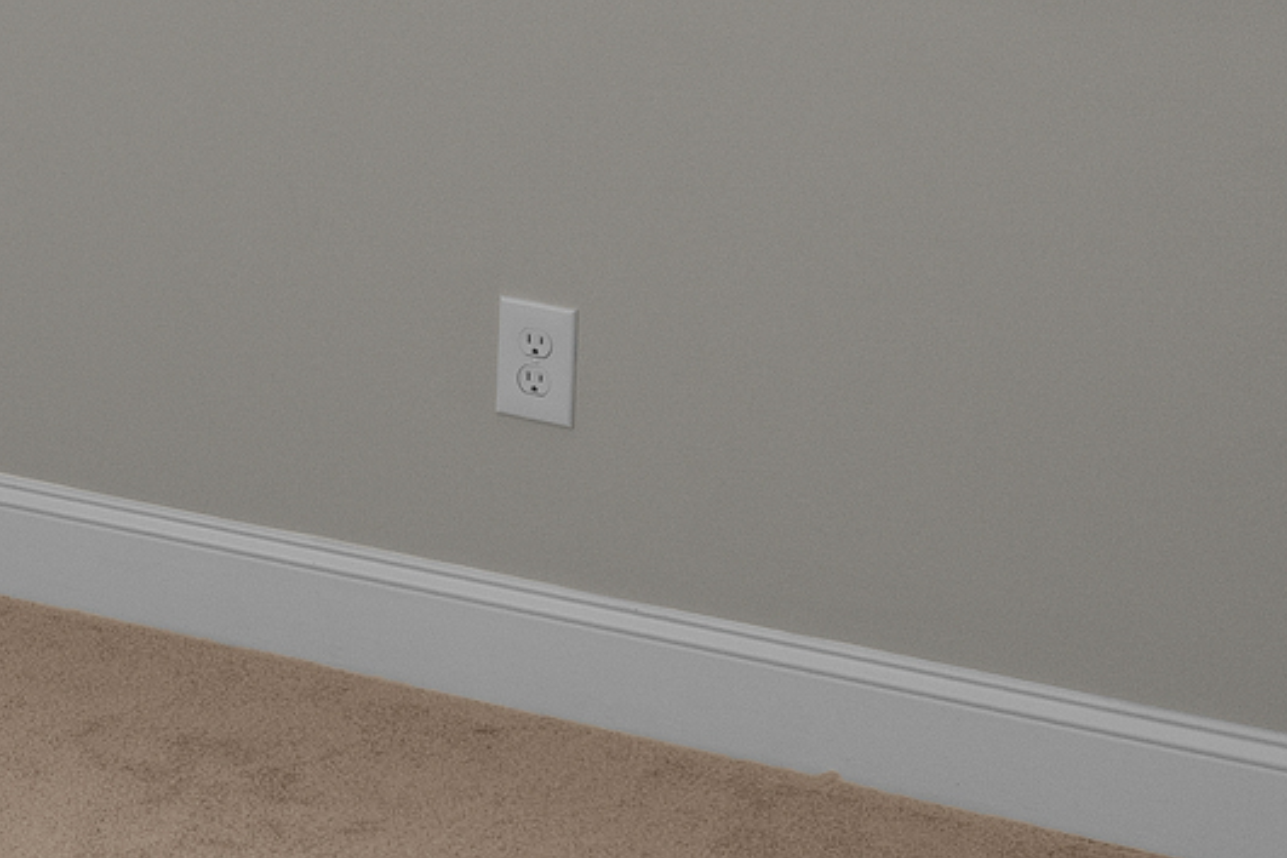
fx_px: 4036
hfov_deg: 15.6
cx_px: -1003
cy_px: -625
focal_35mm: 113
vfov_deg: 11.4
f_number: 10
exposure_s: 1/20
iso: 200
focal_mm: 19.5
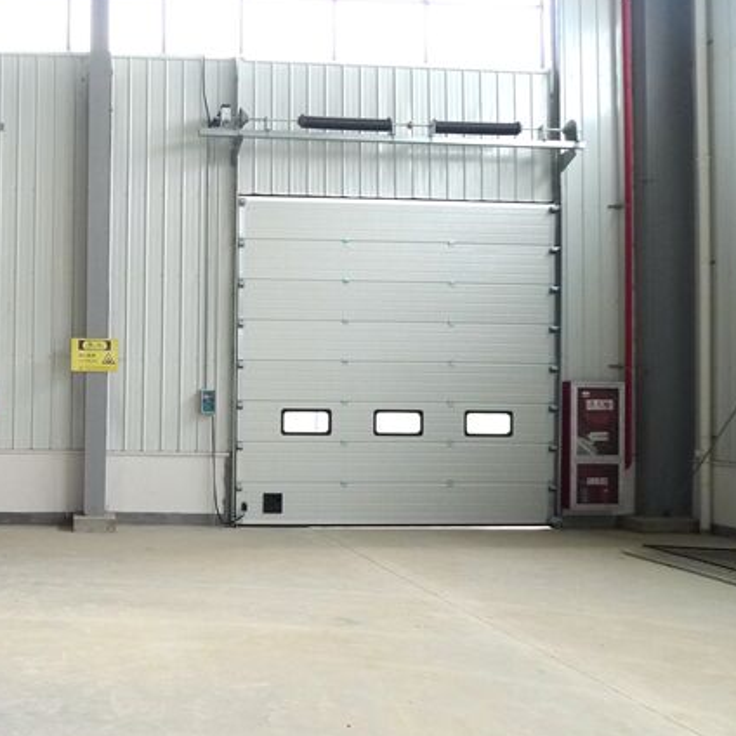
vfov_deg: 46.0
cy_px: 382
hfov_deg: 42.9
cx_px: 102
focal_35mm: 36
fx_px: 866
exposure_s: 1/60
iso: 200
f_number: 3.5
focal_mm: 5.1
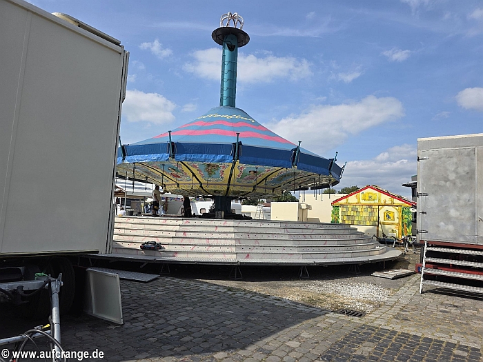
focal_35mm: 23
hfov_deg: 73.9
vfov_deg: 58.9
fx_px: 321
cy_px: 181
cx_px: 242
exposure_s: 1/7626
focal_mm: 6.3
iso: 80
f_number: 1.7
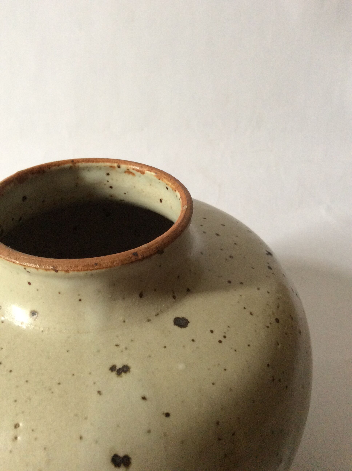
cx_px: 176
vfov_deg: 56.9
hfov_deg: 44.1
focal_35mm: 32
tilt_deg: -33.2
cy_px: 236
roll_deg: -2.4
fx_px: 435
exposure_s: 1/25
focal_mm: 3.3
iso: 160
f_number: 2.4
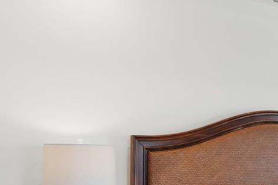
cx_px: 364
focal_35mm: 58
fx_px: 448
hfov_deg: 28.2
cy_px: 157
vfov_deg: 22.9
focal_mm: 17
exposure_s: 1/60
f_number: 9
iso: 200
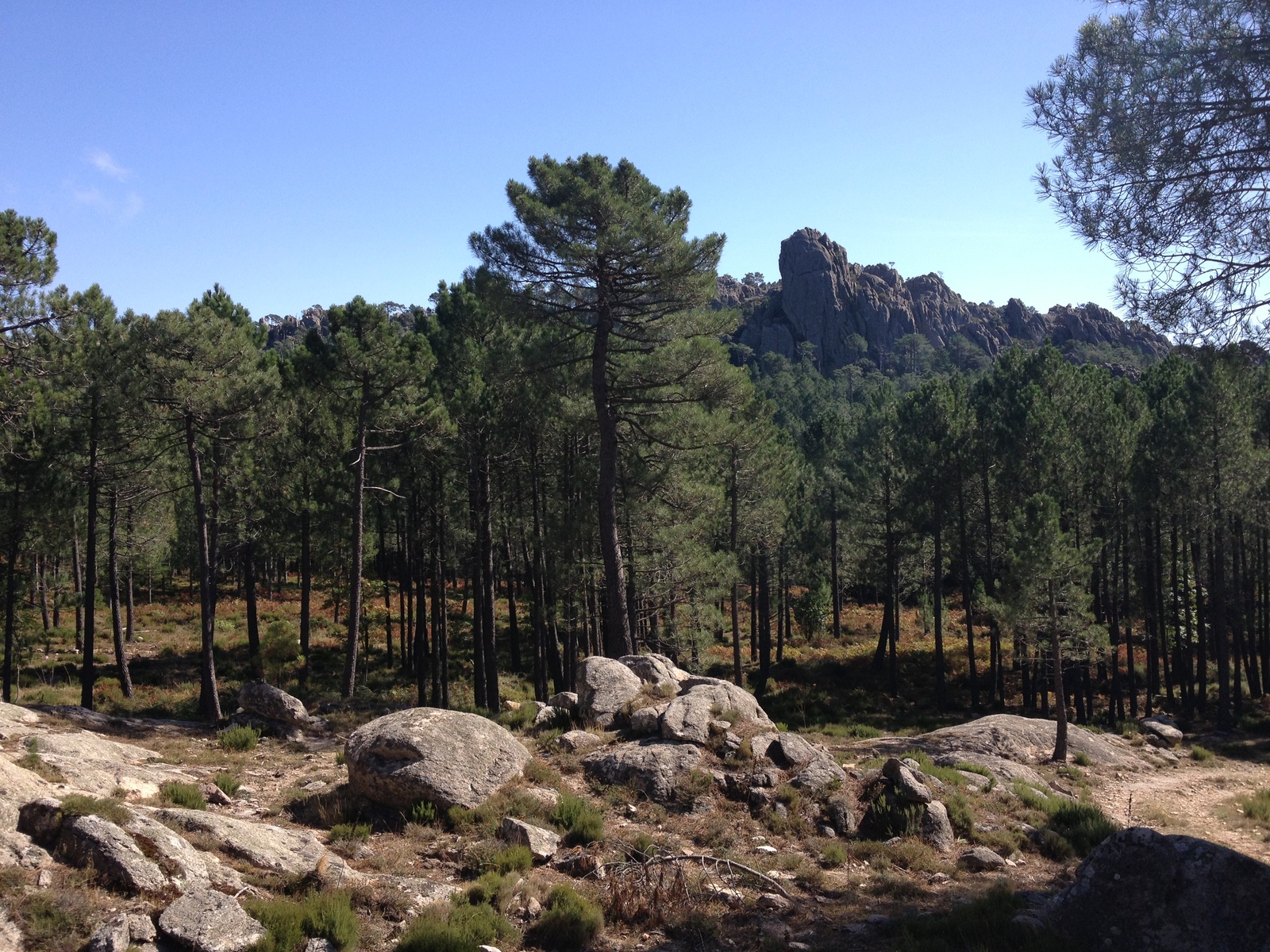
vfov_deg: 40.7
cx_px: 635
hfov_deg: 52.6
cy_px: 476
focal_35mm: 35
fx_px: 1284
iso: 64
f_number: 2.4
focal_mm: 4.28
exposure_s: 1/1082
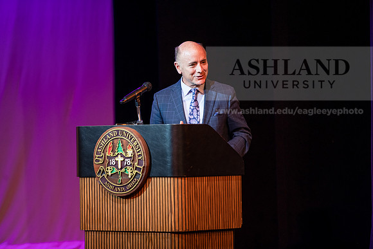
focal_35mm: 200
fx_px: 2073
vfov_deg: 6.9
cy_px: 124
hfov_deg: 10.3
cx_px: 186
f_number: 2.8
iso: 1600
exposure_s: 1/200
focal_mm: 200
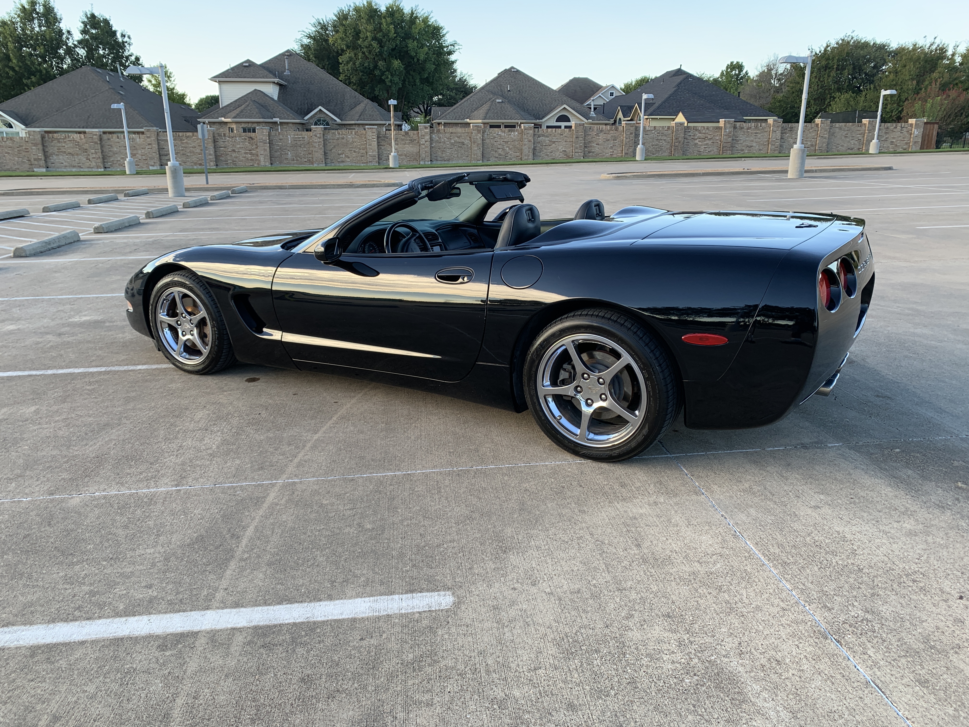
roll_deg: -0.2
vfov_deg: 53.1
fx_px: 728
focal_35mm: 26
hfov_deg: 67.3
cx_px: 484
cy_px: 364
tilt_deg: -17.6
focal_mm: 4.25
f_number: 1.8
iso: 25
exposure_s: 1/173
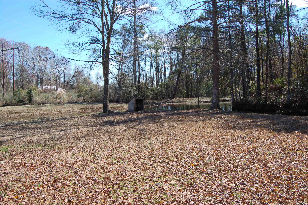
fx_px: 513
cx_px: 154
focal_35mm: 60
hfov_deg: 33.4
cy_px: 102
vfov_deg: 22.6
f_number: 9
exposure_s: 1/320
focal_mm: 40
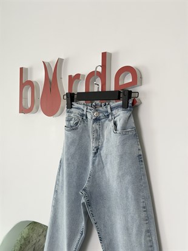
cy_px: 126
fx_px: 347
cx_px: 94
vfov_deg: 39.6
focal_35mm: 48
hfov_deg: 30.3
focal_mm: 6.76
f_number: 1.78
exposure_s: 1/330
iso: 64
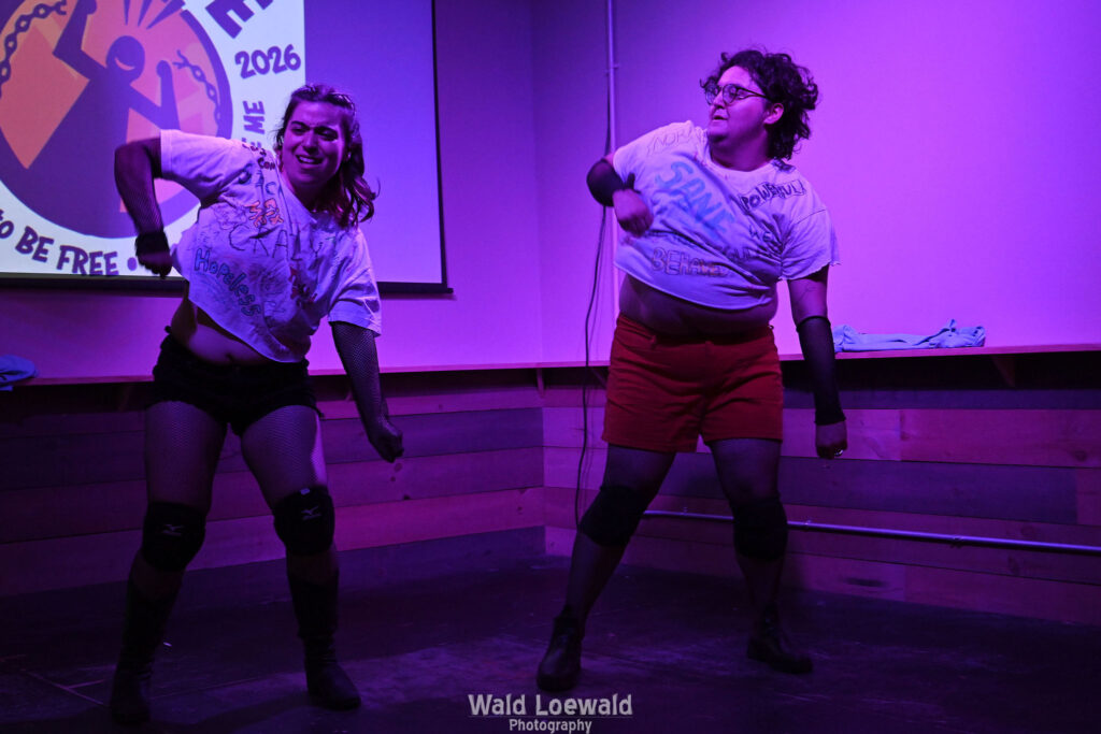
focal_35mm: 42
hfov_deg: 46.4
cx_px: 550
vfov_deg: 31.9
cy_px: 367
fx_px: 1285
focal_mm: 28
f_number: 3.5
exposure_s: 1/250
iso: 3200
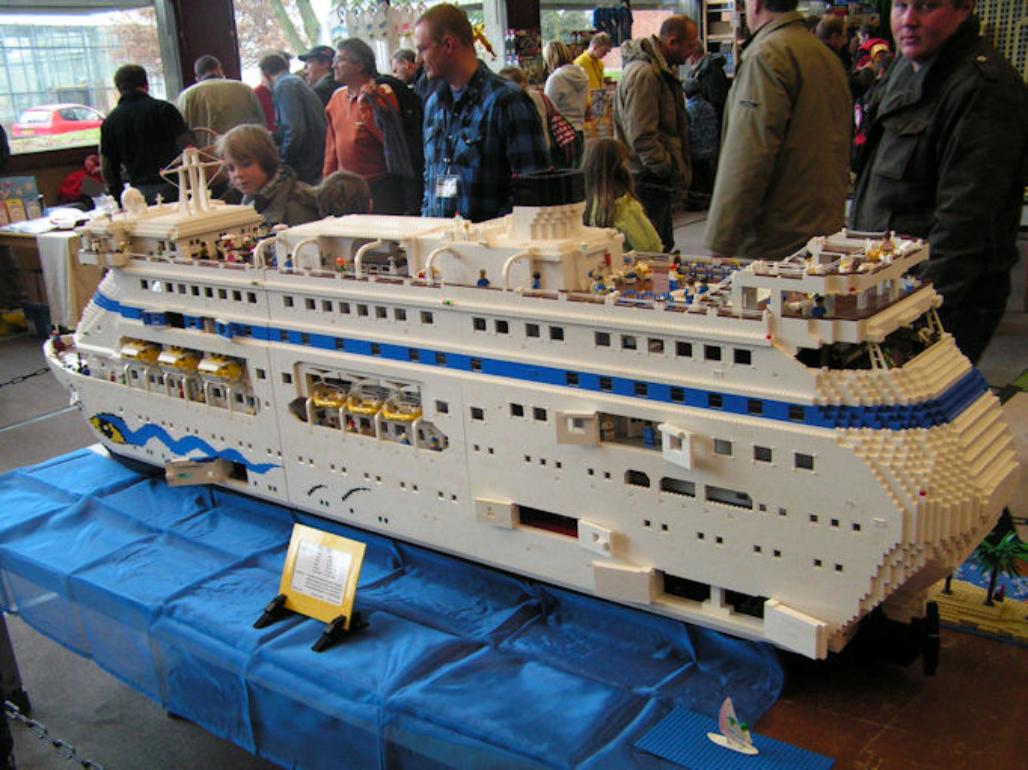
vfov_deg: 37.7
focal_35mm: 38
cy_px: 385
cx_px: 514
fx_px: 1128
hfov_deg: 49.0
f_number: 2.8
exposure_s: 1/40
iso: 125
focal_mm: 6.3
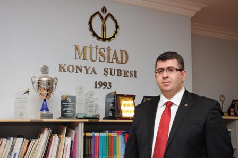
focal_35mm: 48
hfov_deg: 41.1
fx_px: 317
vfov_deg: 28.0
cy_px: 79
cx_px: 119
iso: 560
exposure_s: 1/60
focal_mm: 32
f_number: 6.3
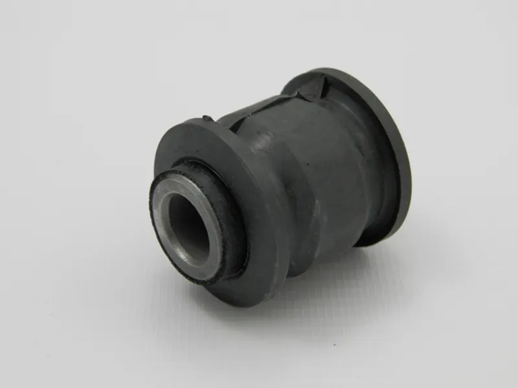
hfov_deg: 23.8
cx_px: 259
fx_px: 1227
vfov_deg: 18.0
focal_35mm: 82
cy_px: 194
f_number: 4.2
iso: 200
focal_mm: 14.6
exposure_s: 1/100
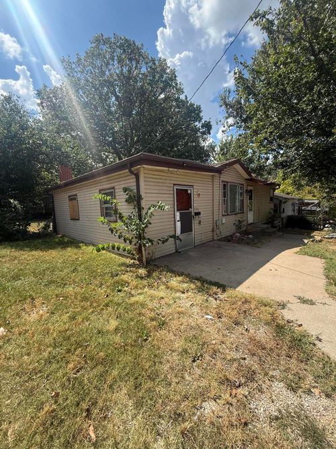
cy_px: 224
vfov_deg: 102.1
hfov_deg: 85.7
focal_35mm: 14
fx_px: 181
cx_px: 168
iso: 50
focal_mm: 2.22
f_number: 2.2
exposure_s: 1/1001
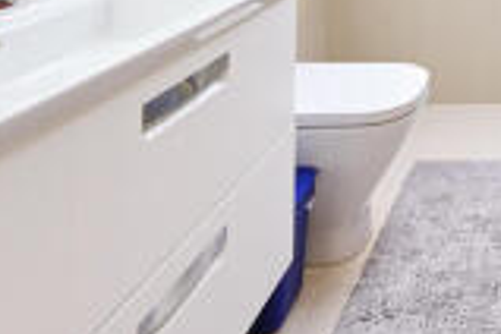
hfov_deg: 36.8
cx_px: 586
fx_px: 584
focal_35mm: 42
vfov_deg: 25.0
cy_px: -156
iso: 200
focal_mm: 14
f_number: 16
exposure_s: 1/2.5
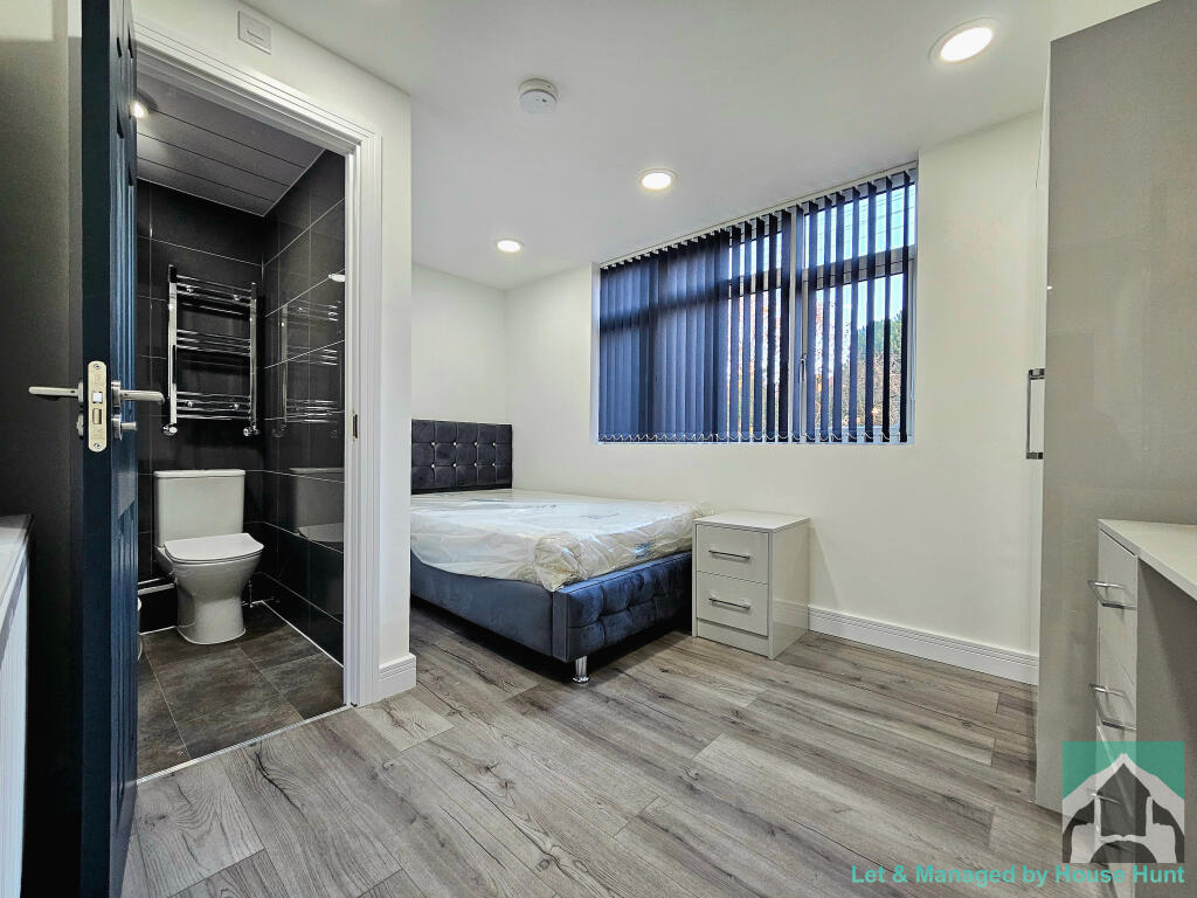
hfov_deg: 106.2
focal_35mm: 13
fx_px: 450
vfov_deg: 89.9
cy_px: 449
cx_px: 598
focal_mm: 2.2
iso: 160
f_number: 2.2
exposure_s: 1/71.4
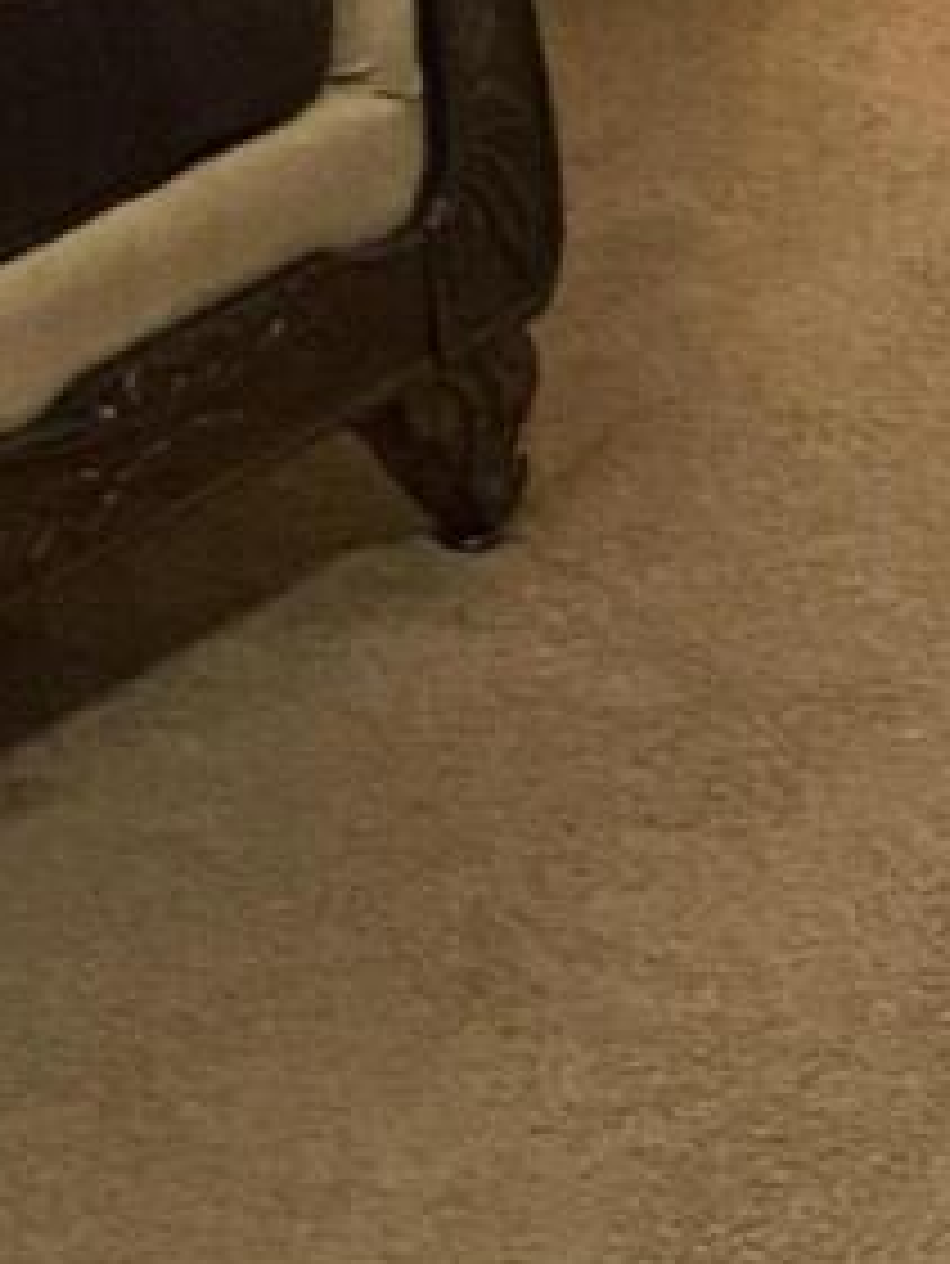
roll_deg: -0.5
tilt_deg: -24.4
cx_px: 2323
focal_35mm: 185
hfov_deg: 7.5
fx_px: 6764
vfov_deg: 10.7
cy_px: 639
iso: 500
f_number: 1.8
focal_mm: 4.25
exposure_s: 1/40
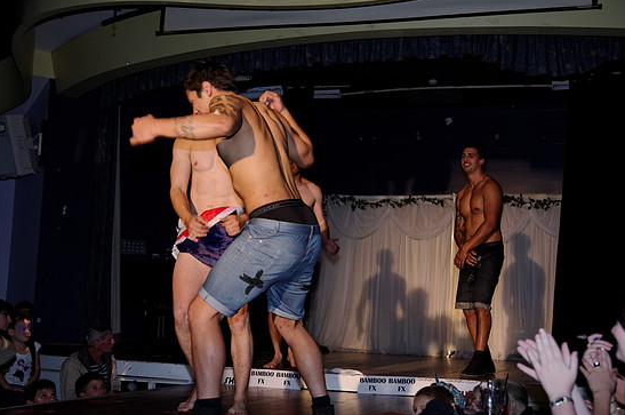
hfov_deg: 38.2
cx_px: 328
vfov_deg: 25.9
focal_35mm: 52
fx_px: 901
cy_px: 218
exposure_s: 1/180
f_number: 2.8
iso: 320
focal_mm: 32.5
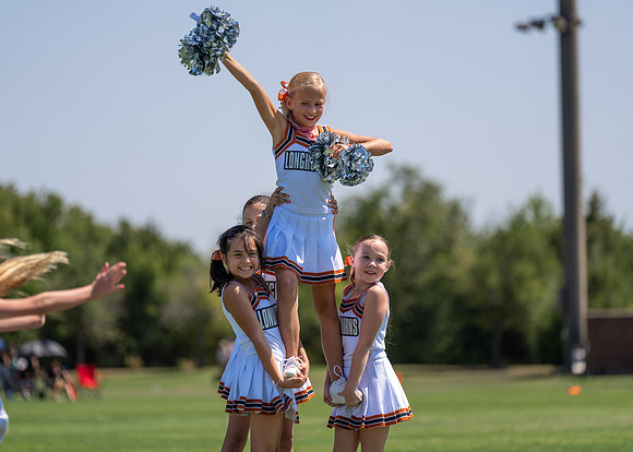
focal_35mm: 172
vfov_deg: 8.3
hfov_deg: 11.7
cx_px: 316
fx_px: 3098
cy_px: 226
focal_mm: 163
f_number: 2.8
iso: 100
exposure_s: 1/2000
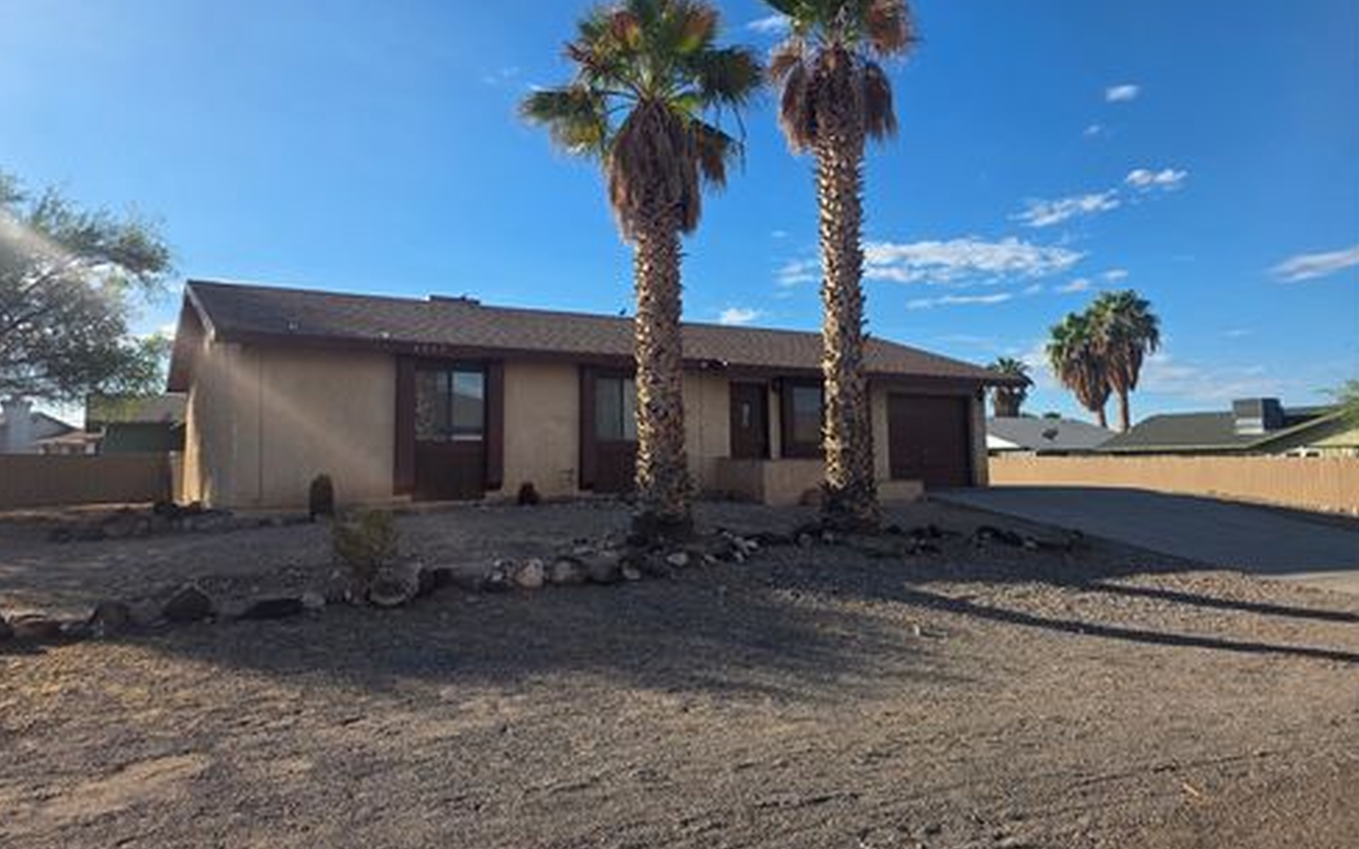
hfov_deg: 72.5
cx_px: 666
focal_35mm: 25
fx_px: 926
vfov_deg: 49.1
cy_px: 366
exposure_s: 1/5296
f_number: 1.7
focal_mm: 6.25
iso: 80
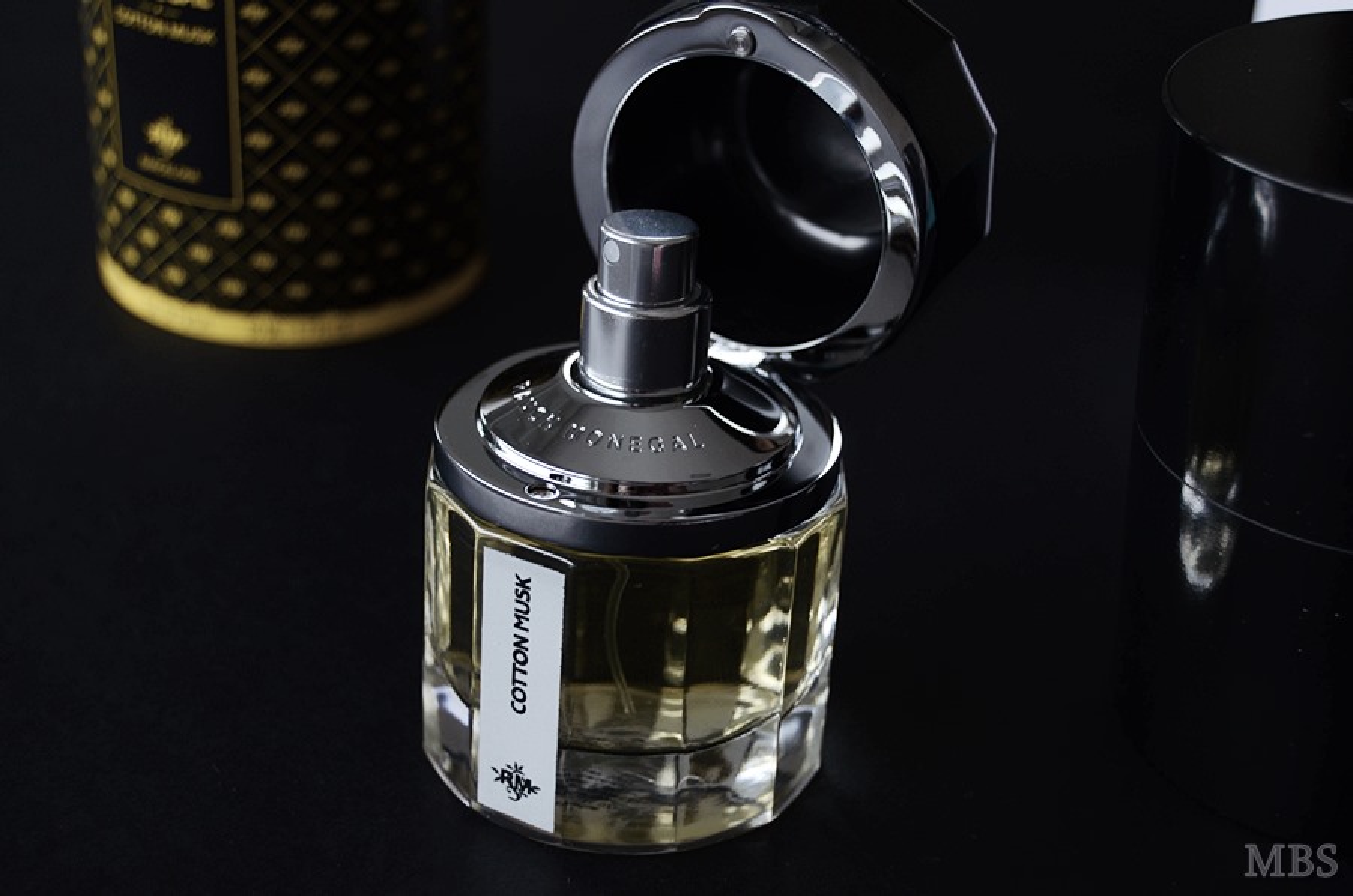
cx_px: 676
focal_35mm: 60
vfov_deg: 22.5
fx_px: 2250
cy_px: 448
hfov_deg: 33.5
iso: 500
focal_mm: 40
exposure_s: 1/50
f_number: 5
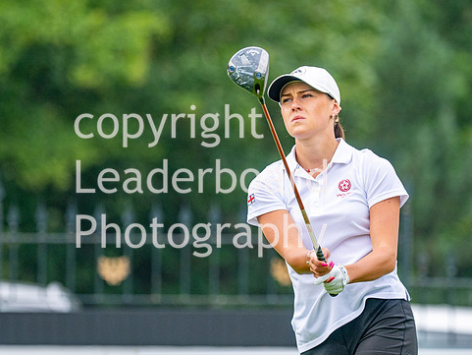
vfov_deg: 2.4
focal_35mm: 613
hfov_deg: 3.2
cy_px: 153
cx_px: 253
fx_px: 8361
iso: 400
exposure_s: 1/2000
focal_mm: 300
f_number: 4.5
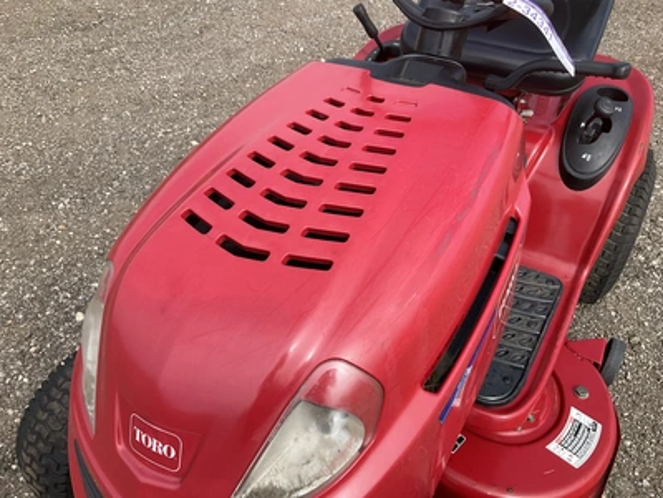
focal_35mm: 29
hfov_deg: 61.7
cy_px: 249
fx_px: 555
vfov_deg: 48.2
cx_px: 332
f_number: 1.8
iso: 25
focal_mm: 3
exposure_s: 1/842
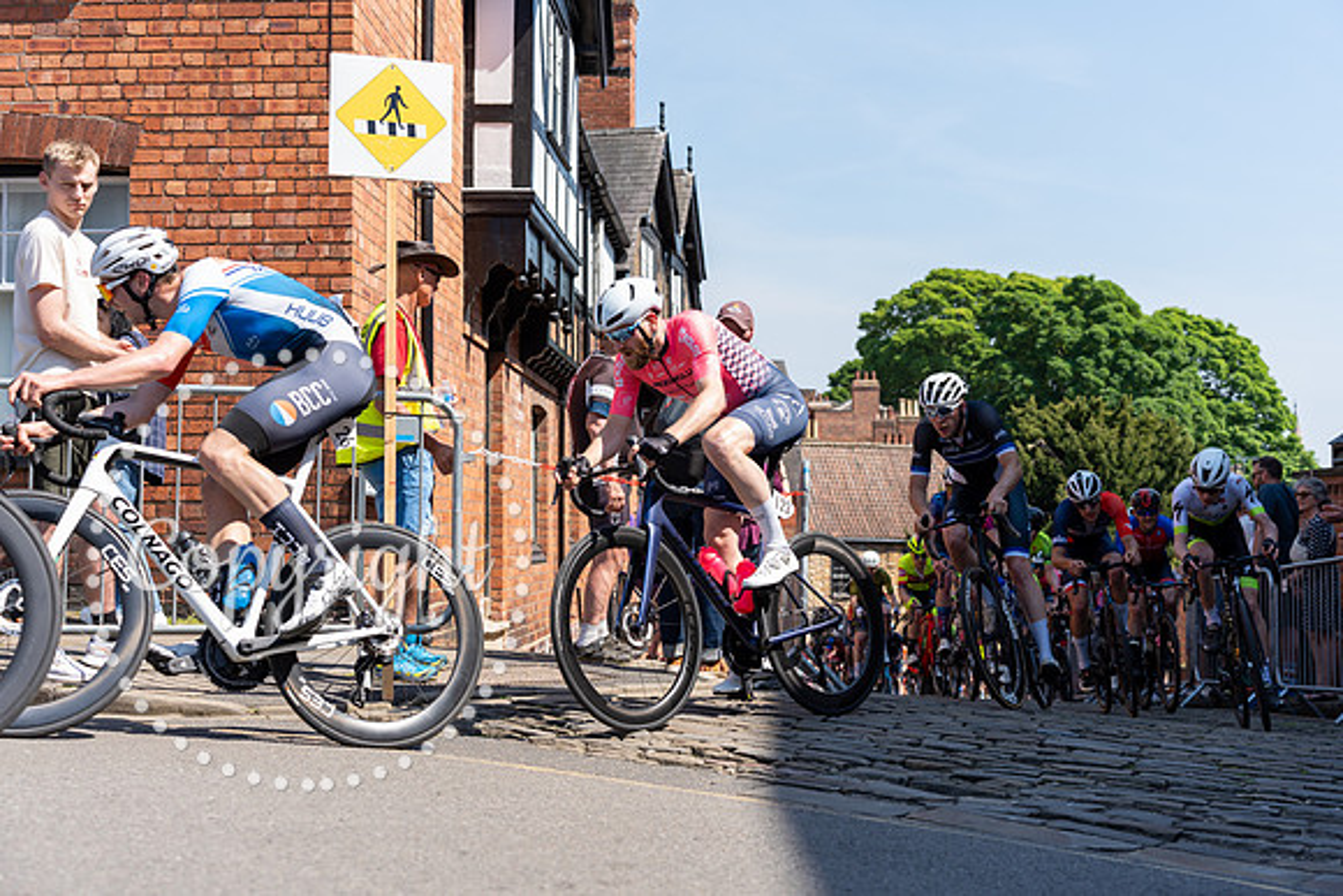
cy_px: 448
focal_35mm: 45
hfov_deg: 43.6
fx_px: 1679
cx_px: 672
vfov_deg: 29.9
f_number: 4
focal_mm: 45
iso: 160
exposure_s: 1/800
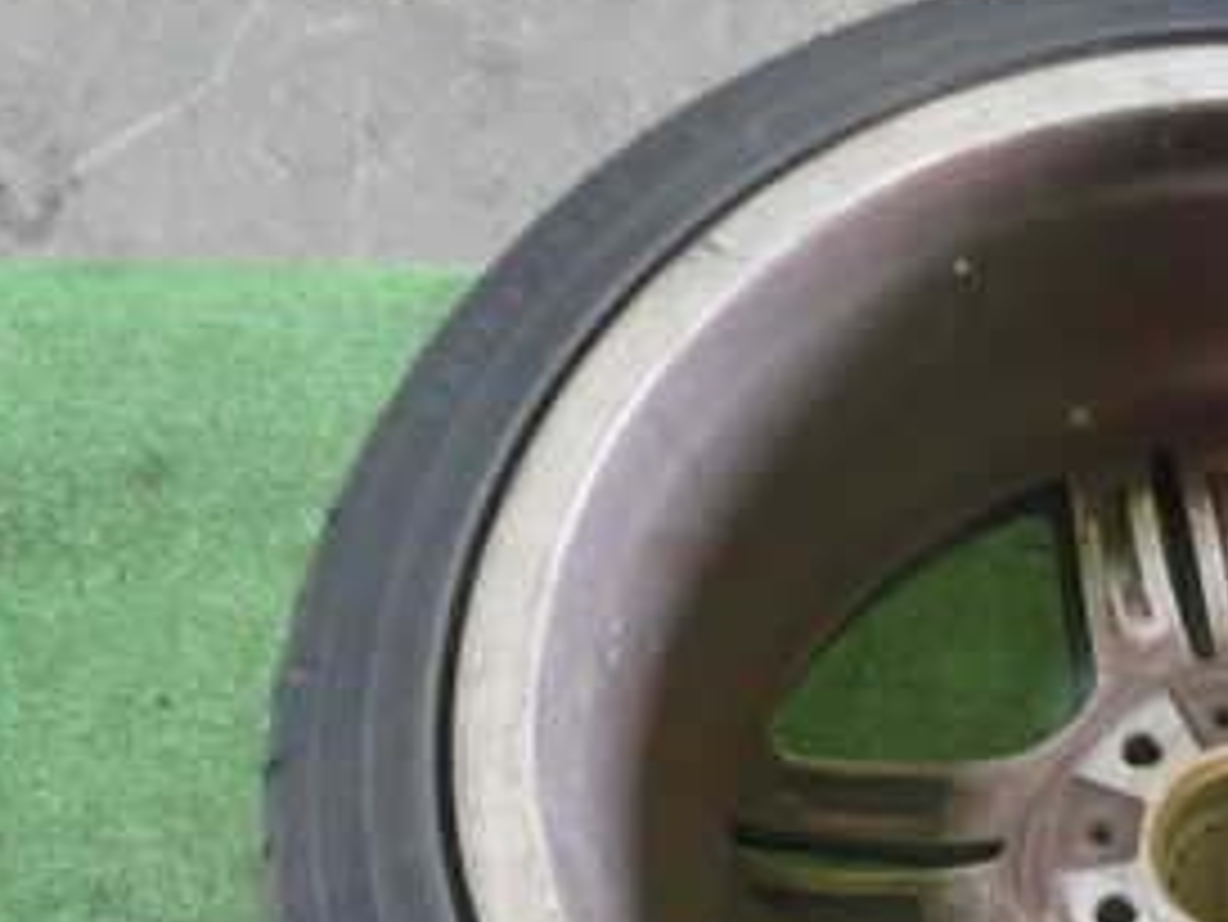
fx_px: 2342
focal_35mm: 66
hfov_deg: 27.3
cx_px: 1295
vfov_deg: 21.7
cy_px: 837
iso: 800
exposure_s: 1/30
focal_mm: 5.4
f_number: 2.3
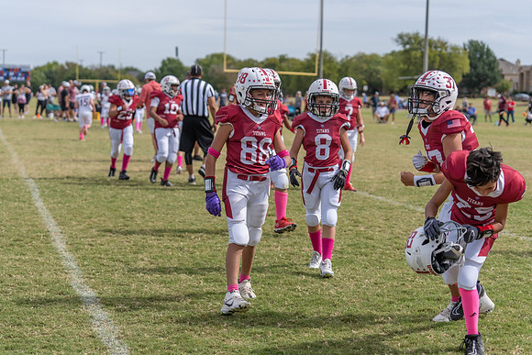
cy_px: 178
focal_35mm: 70
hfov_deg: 28.8
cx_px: 266
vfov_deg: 19.5
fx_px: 1035
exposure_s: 1/1600
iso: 100
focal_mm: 70
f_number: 3.5
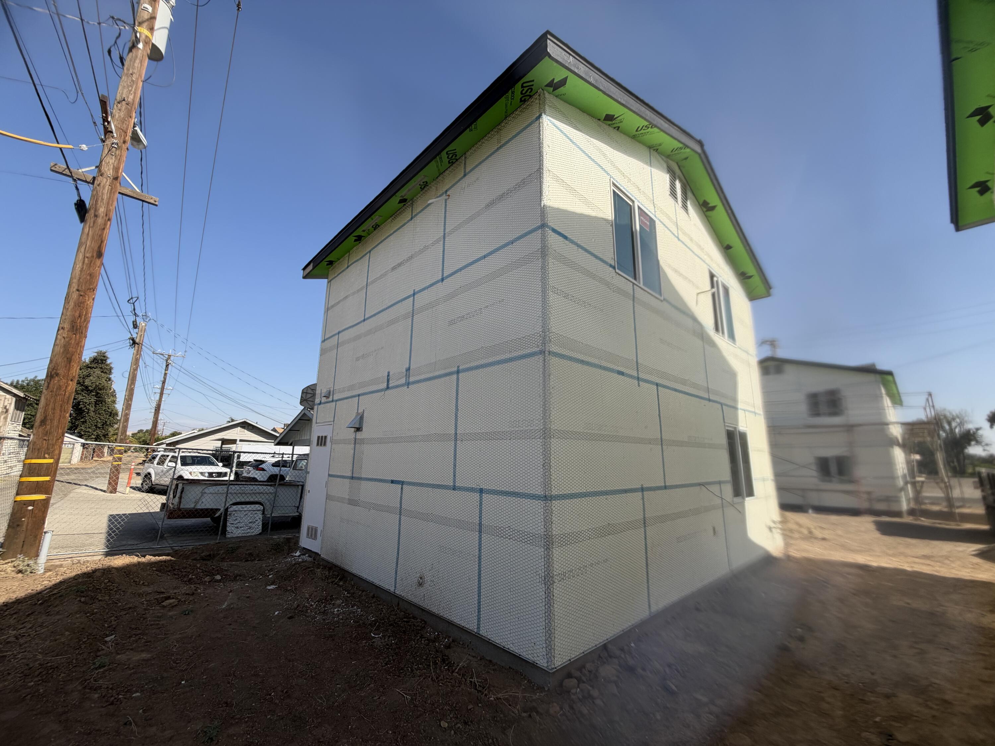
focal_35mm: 14
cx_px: 498
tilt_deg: +11.2
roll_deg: -1.1
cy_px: 373
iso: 25
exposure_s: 1/770
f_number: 2.2
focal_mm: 2.22
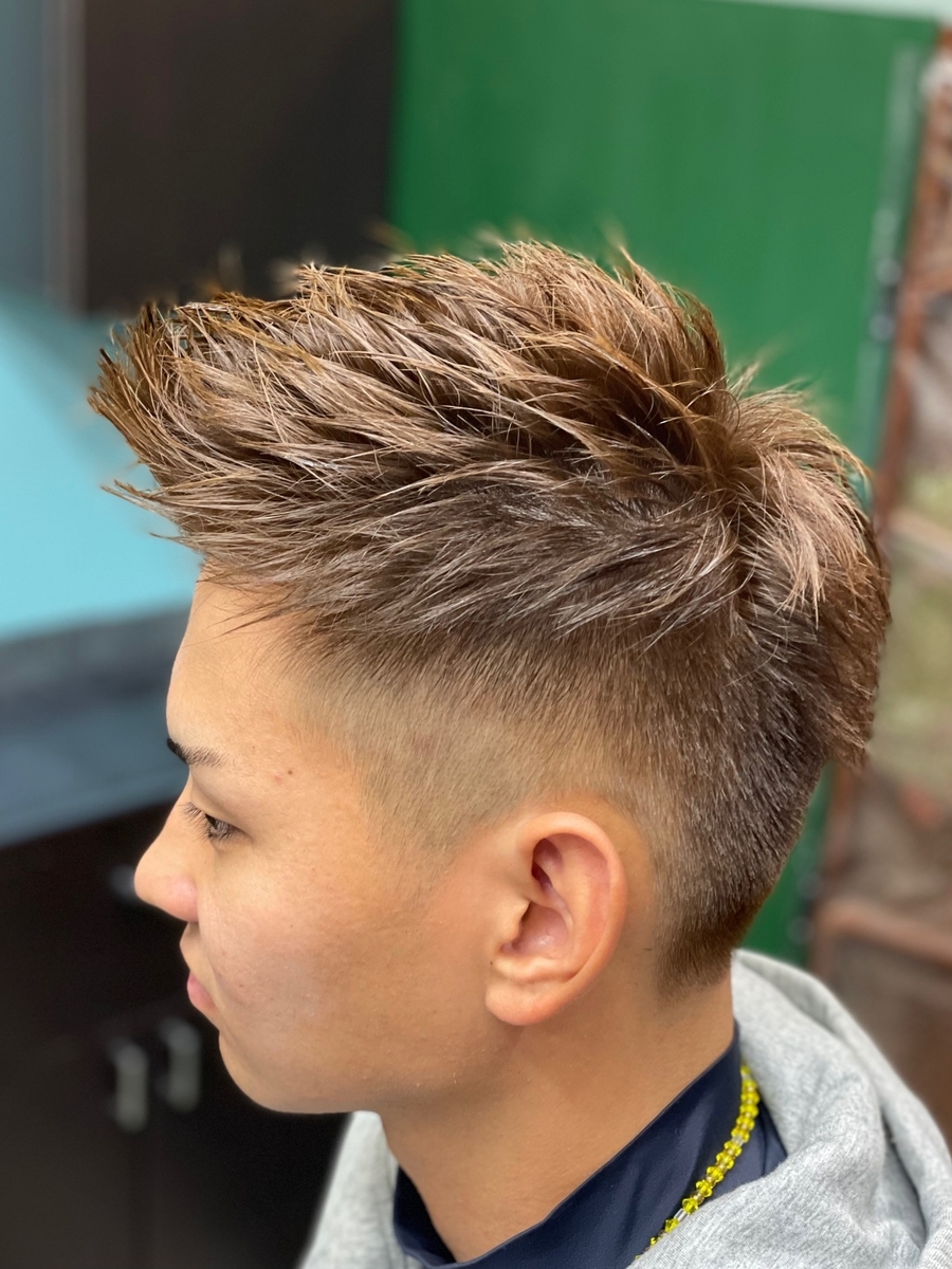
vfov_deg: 36.8
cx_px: 476
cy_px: 634
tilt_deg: -20.1
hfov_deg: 28.0
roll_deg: -3.4
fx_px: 1907
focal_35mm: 52
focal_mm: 6
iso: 125
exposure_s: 1/39
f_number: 2
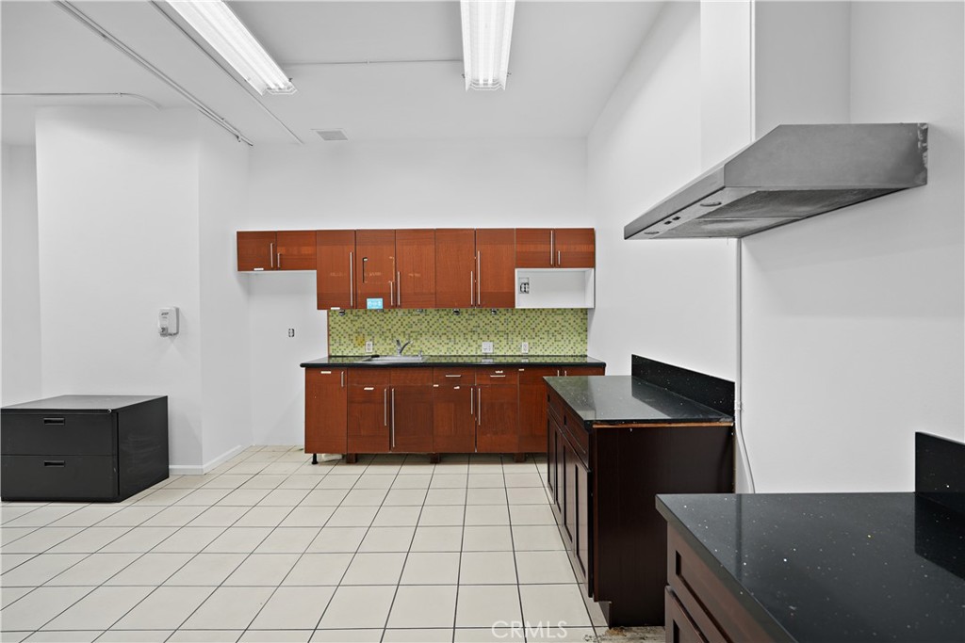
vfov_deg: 72.1
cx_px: 482
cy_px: 322
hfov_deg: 95.0
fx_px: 442
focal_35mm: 16
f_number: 4
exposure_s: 1/15
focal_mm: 16.5
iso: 250
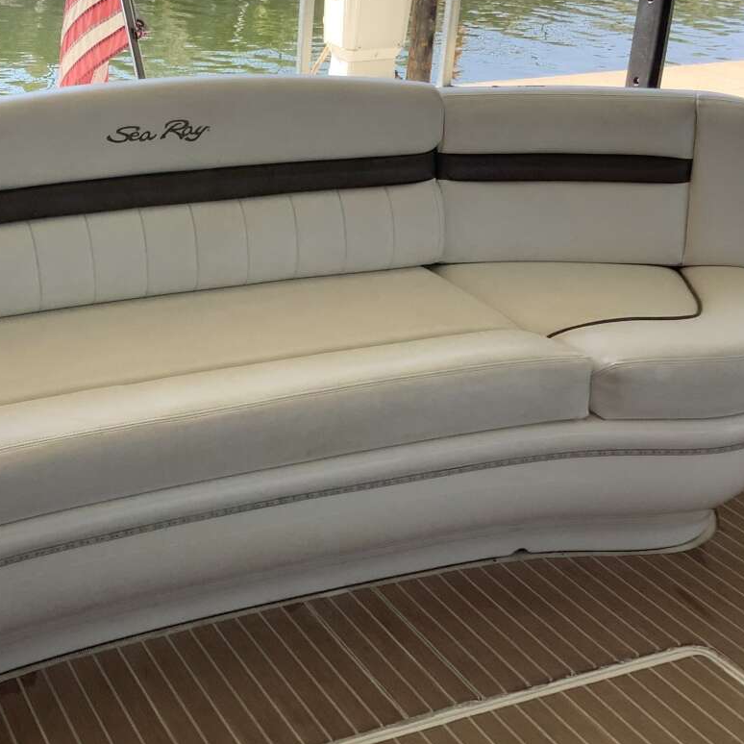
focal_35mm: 51
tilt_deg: -23.7
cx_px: 186
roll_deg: -1.1
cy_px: 320
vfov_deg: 33.3
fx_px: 1240
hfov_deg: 32.8
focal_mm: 3.3
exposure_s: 1/210
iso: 25
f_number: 2.4
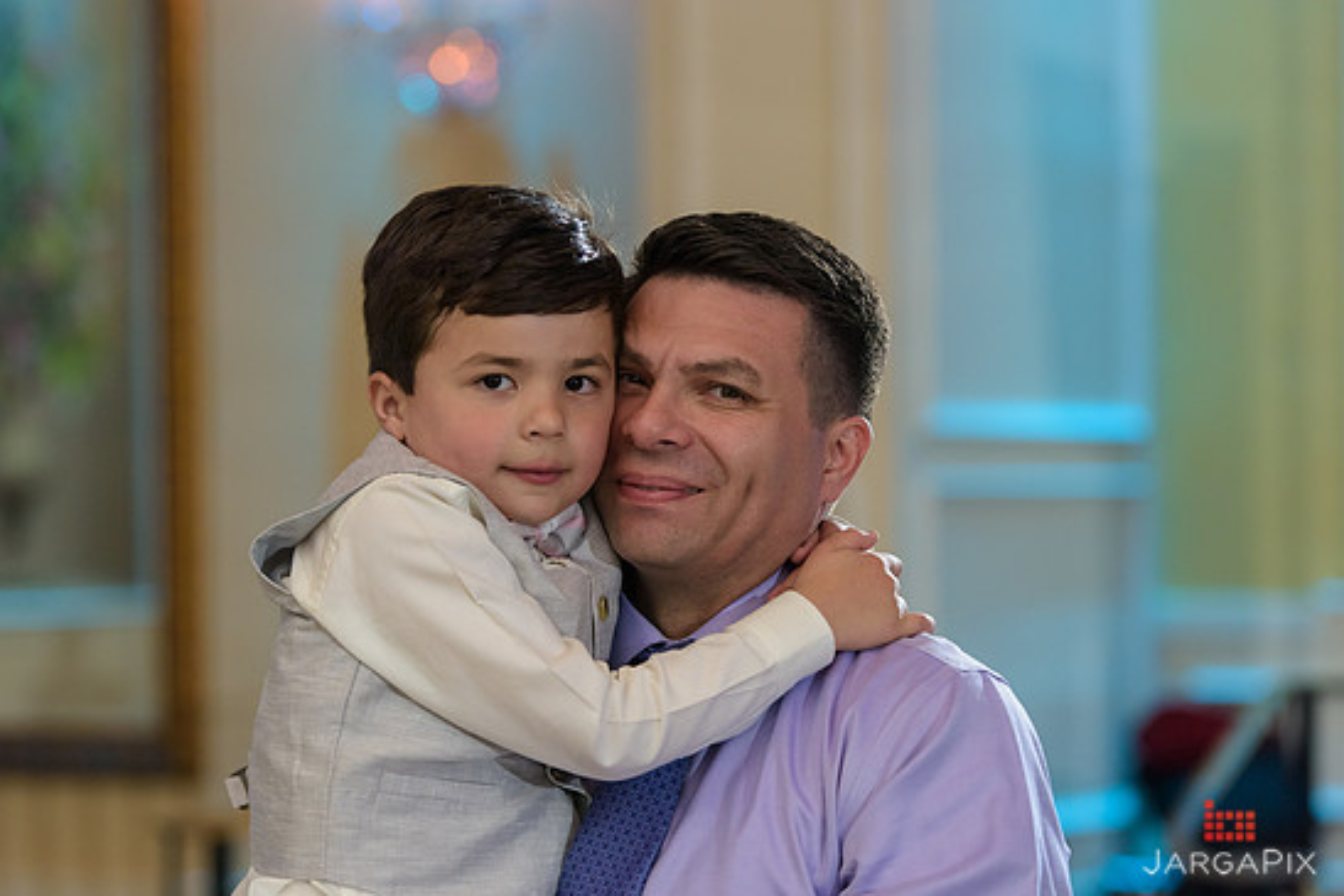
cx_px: 666
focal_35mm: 123
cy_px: 453
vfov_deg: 11.2
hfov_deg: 16.6
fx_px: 4593
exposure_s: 1/125
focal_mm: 116
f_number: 3.2
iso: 1600
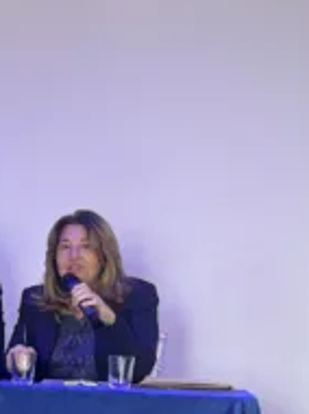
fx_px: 1515
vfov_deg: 15.4
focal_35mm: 127
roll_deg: -2.7
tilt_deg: -2.0
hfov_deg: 10.8
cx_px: -268
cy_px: 355
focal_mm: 5.96
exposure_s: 1/60
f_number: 1.6
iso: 250
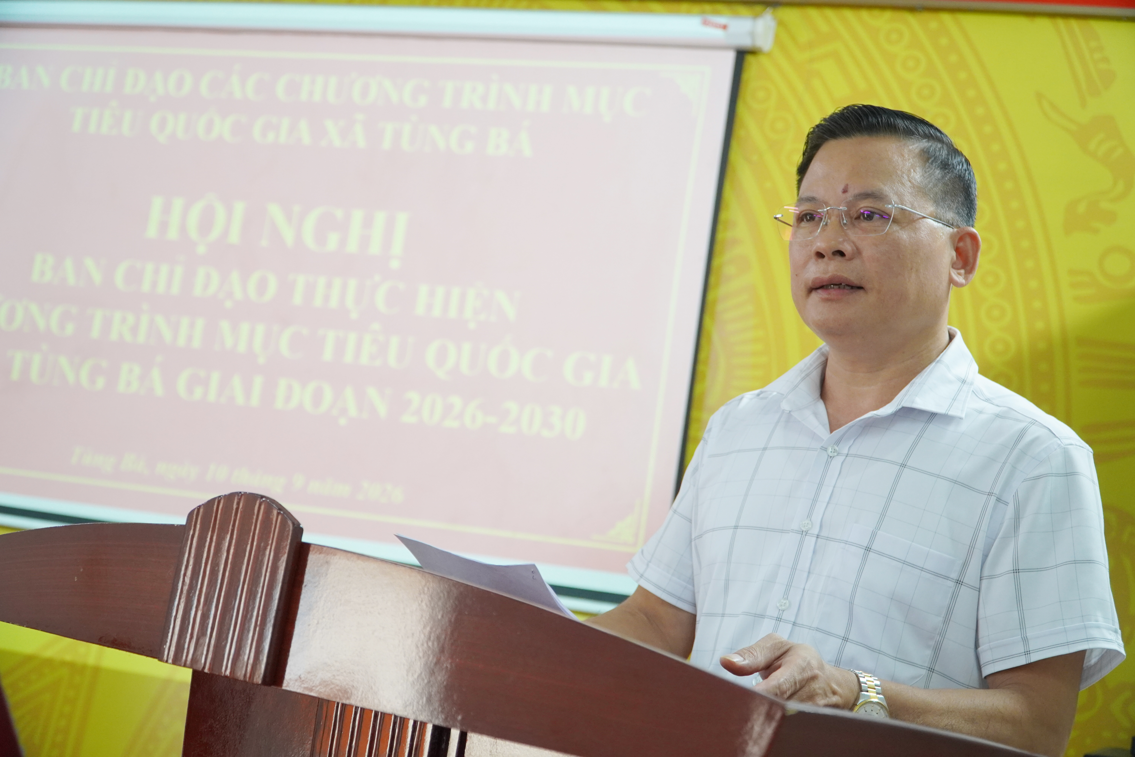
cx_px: 568
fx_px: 1561
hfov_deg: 40.0
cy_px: 378
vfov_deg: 27.3
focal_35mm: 50
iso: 1600
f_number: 4
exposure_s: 1/160
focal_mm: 33
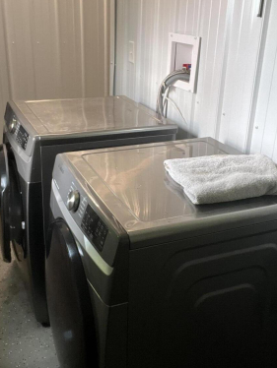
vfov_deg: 45.7
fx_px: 437
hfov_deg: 35.2
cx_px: 142
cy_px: 175
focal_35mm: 41
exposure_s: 1/60
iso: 250
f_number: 2.2
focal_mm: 2.71
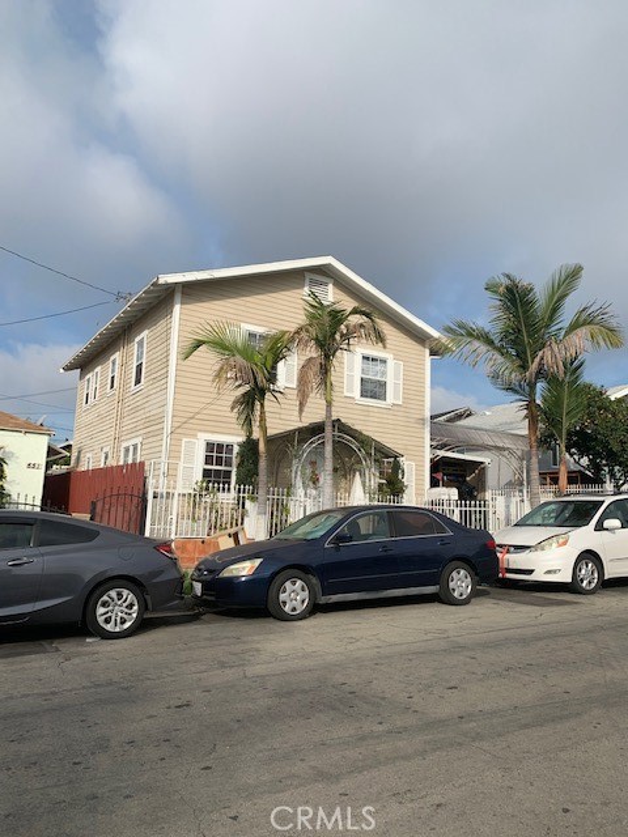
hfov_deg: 53.1
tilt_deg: +9.4
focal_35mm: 26
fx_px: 629
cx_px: 314
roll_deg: -2.9
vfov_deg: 67.3
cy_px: 418
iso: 25
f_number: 1.8
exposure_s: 1/2681
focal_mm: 4.25
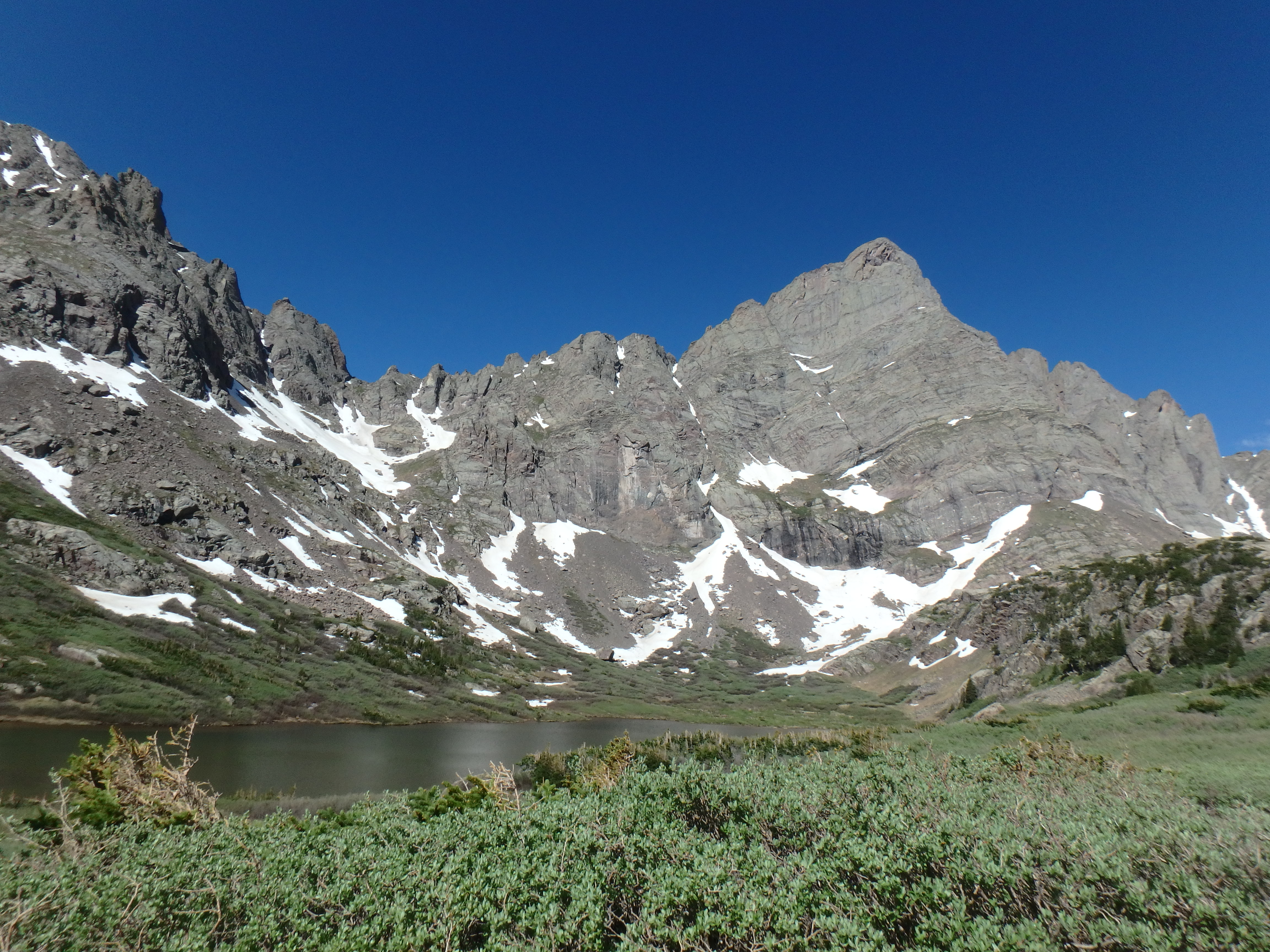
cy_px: 476
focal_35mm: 21
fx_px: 770
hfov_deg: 79.0
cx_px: 635
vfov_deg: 63.4
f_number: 6
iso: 125
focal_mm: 3.7
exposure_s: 1/640
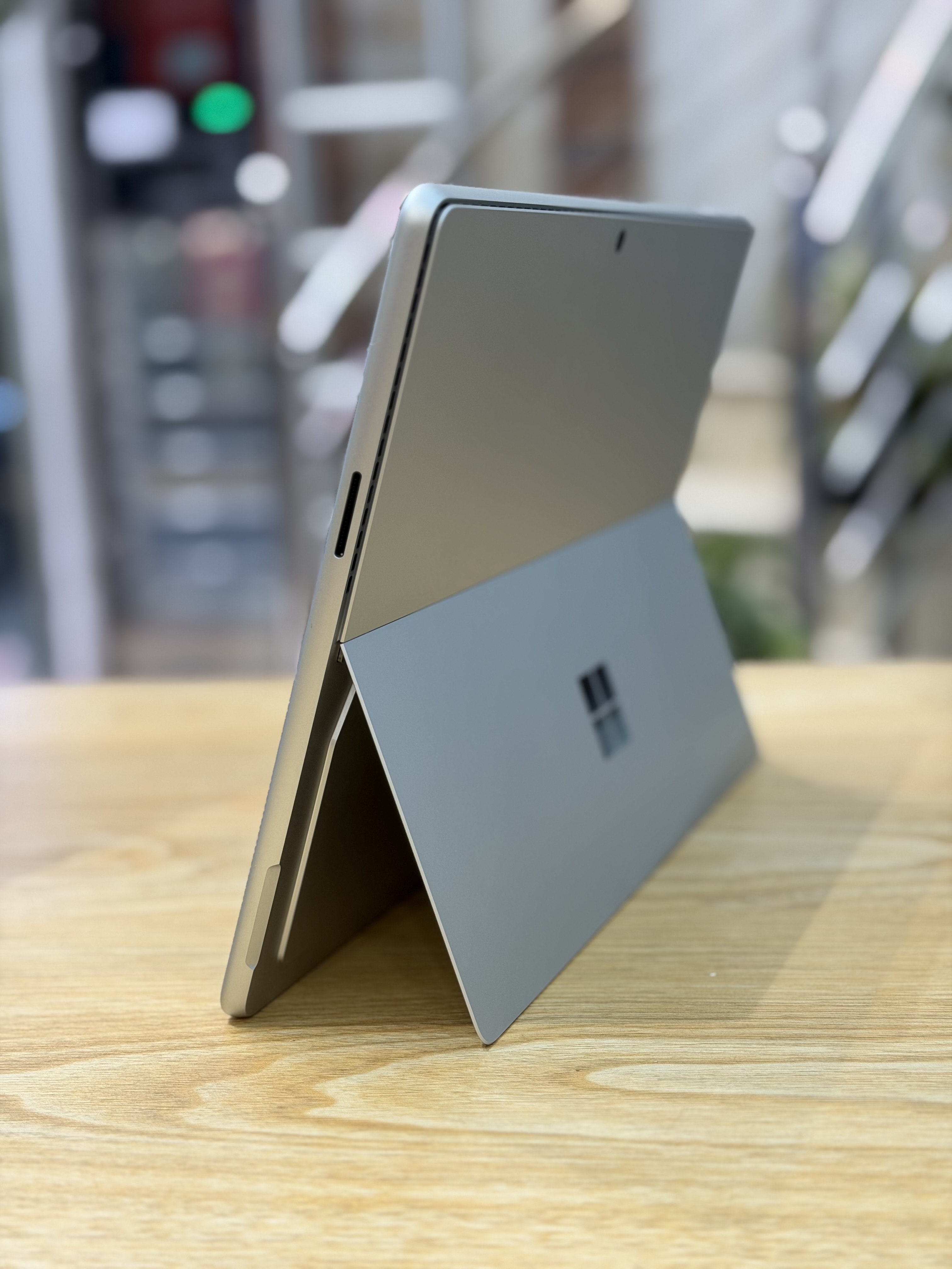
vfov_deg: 39.7
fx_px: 1760
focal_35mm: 48
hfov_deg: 30.3
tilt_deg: -10.6
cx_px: 476
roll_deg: +2.8
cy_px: 634
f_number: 1.78
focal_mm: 6.76
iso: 80
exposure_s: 1/100
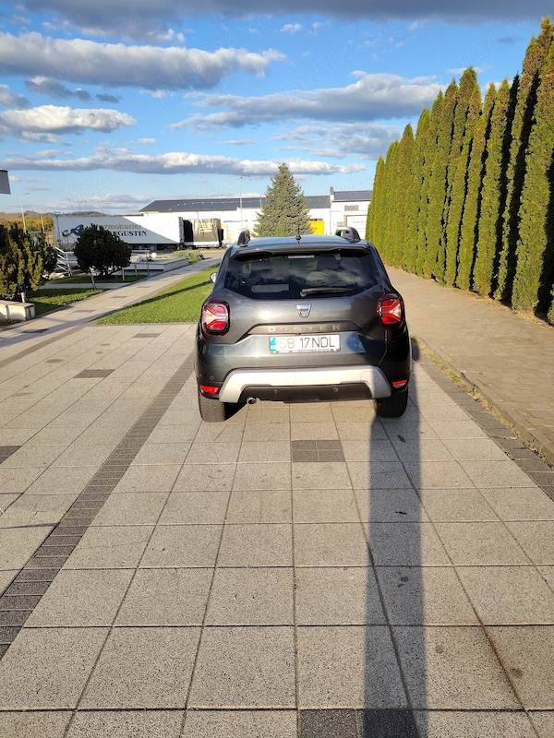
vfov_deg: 71.6
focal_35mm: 24
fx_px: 512
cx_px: 277
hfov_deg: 56.8
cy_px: 369
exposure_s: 1/393
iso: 100
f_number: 1.75
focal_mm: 5.25
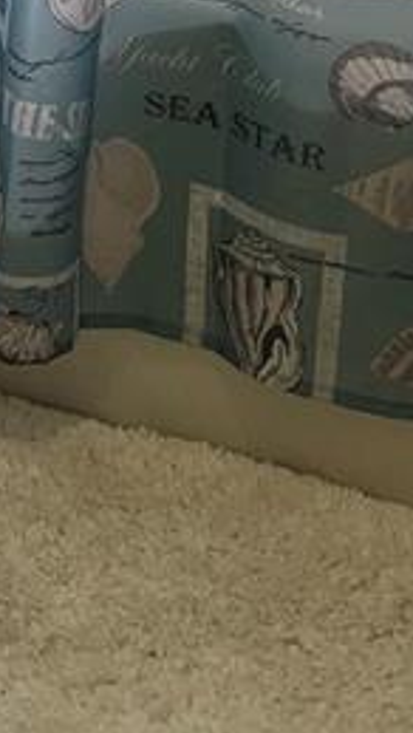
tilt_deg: -17.1
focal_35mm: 131
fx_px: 2546
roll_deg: +2.7
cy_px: -555
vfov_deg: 14.5
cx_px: -778
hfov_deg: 8.1
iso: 80
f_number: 1.6
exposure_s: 1/120
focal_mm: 5.1
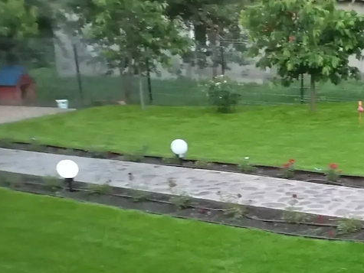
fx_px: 621
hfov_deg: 30.4
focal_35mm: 59
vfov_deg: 24.0
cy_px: 257
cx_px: 363
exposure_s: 1/16.7
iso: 7325
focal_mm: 4.27
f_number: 1.8
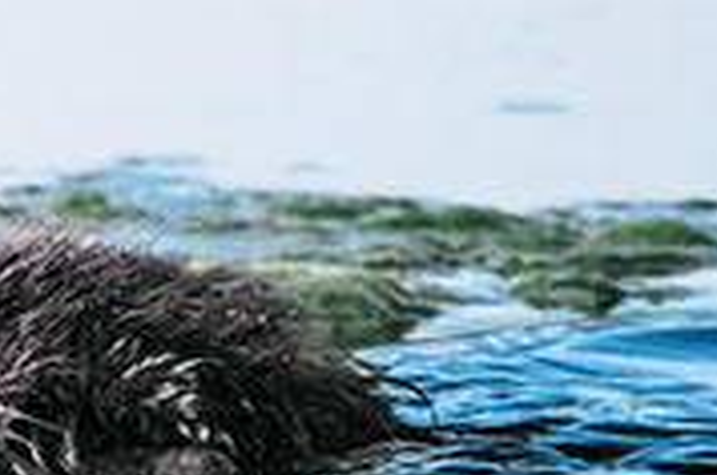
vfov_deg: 0.4
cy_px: 465
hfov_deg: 0.7
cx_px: -113
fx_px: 61471
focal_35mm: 3092
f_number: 13
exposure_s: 1/3200
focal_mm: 1100
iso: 5000
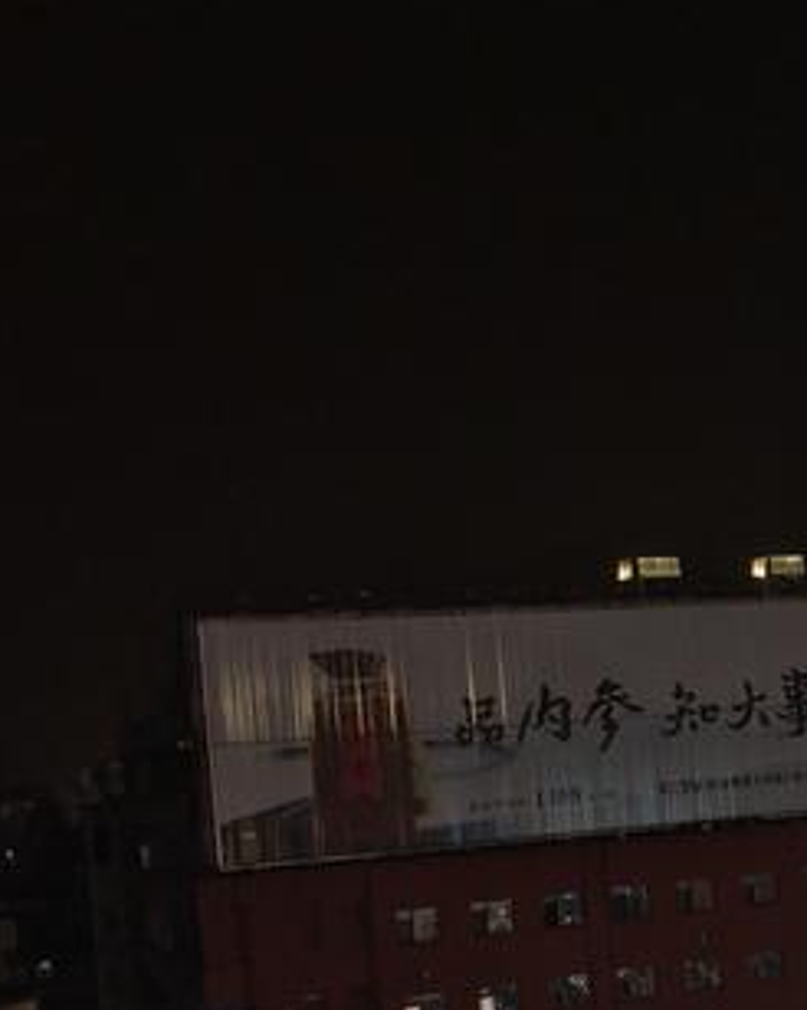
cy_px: 798
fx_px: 2062
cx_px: 1119
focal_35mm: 69
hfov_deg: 19.9
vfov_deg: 27.0
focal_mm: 4.15
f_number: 2.2
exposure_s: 1/50
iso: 32
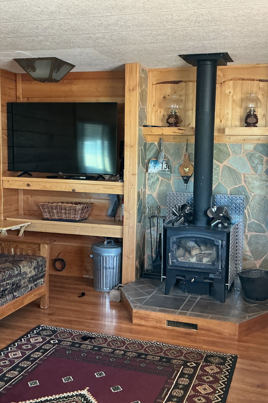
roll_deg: -1.3
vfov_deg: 47.4
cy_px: 201
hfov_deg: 32.6
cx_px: 147
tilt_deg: -7.5
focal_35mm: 41
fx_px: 458
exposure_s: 1/60
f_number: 1.8
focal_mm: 3
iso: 160
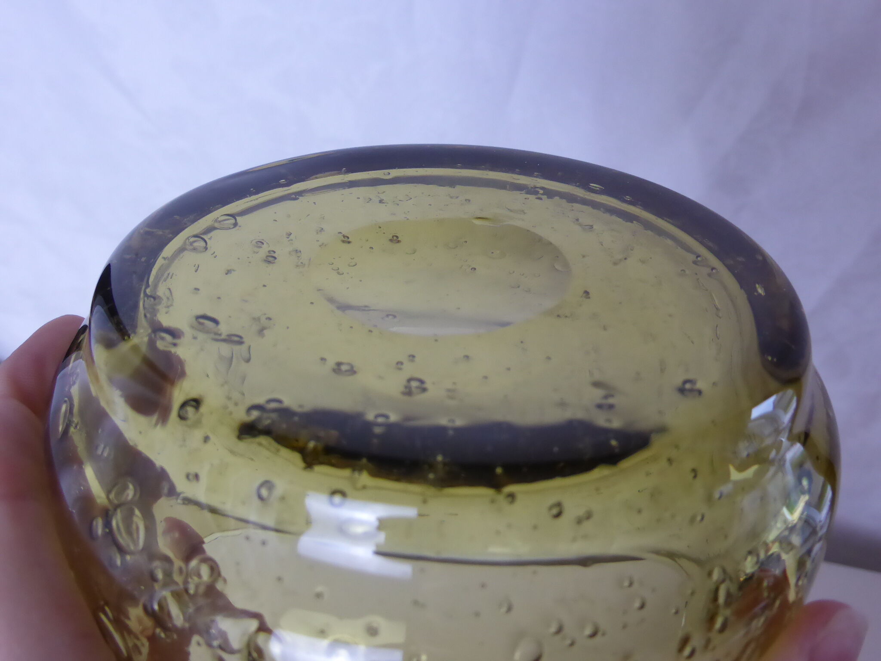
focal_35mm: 39
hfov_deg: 47.9
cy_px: 330
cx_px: 440
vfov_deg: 36.8
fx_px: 993
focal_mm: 6.9
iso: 400
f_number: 3.9
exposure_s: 1/60
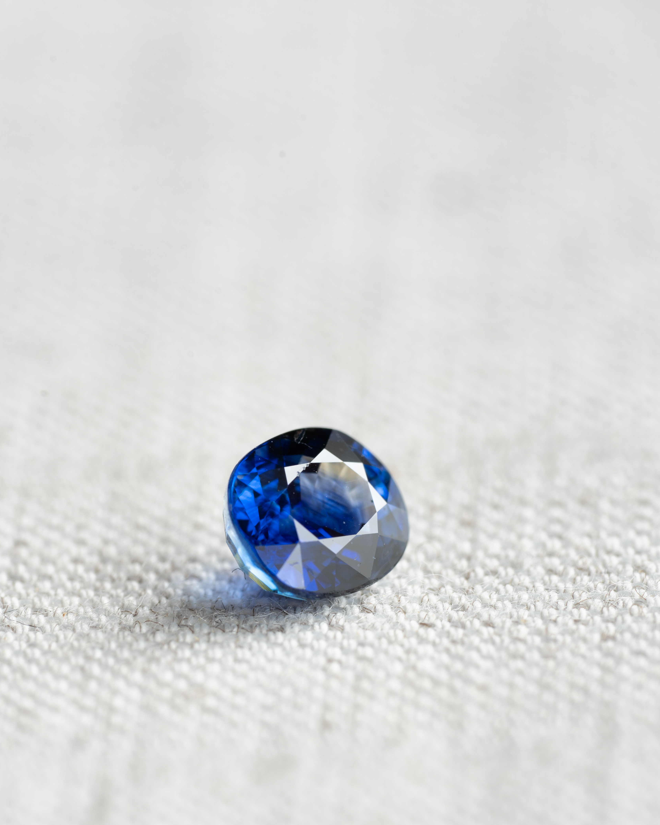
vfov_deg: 15.9
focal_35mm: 121
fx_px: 2954
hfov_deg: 12.7
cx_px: 310
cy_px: 531
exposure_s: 1/6
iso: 100
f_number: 8
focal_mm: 90
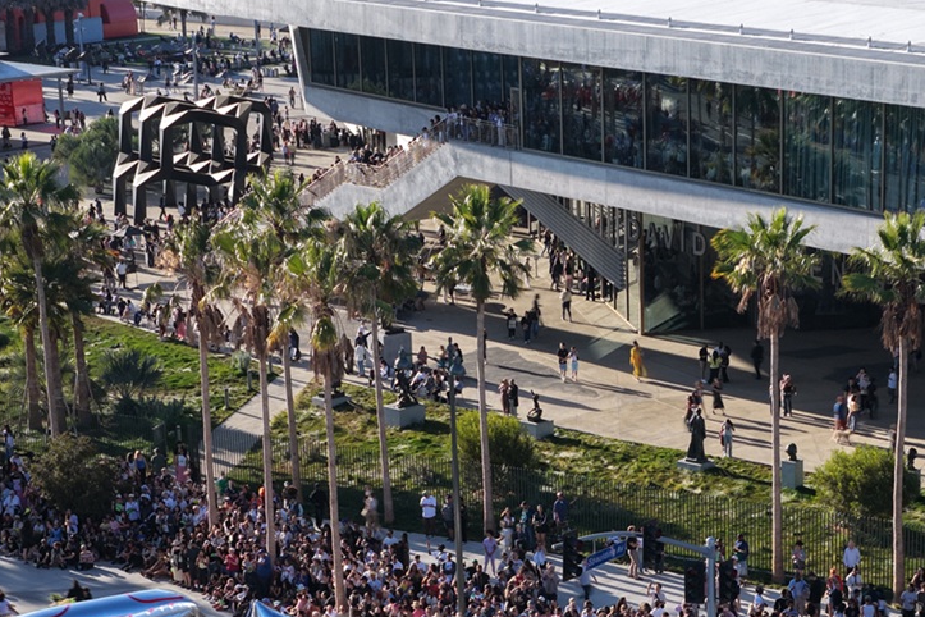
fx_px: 2338
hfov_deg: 22.1
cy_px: 571
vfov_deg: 14.8
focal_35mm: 91
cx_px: 752
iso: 100
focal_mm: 14.45
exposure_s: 1/6.25
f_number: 2.8
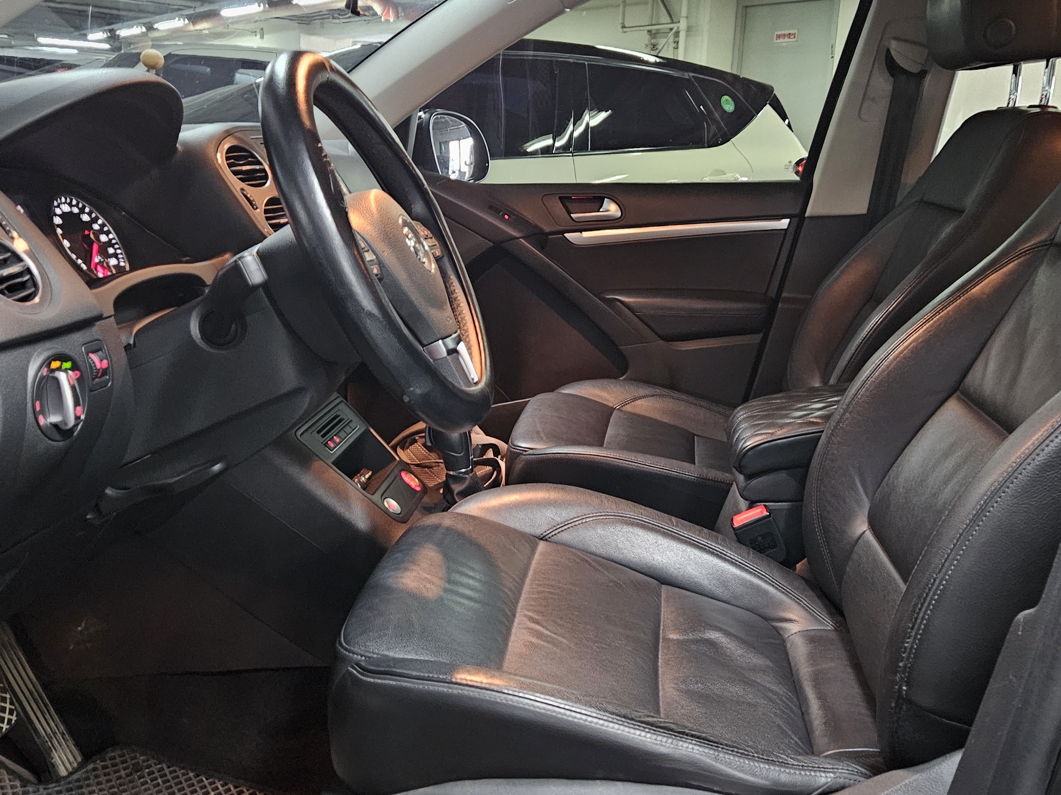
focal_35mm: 35
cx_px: 610
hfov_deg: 52.4
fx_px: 1073
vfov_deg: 40.6
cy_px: 340
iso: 1000
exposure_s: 1/24
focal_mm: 5.4
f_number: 1.8
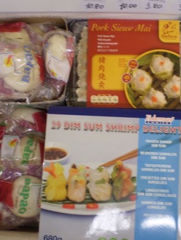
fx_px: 341
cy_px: 121
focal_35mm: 49
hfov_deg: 29.5
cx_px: 119
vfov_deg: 38.9
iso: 125
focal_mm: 6.3
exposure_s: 1/13
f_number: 3.1
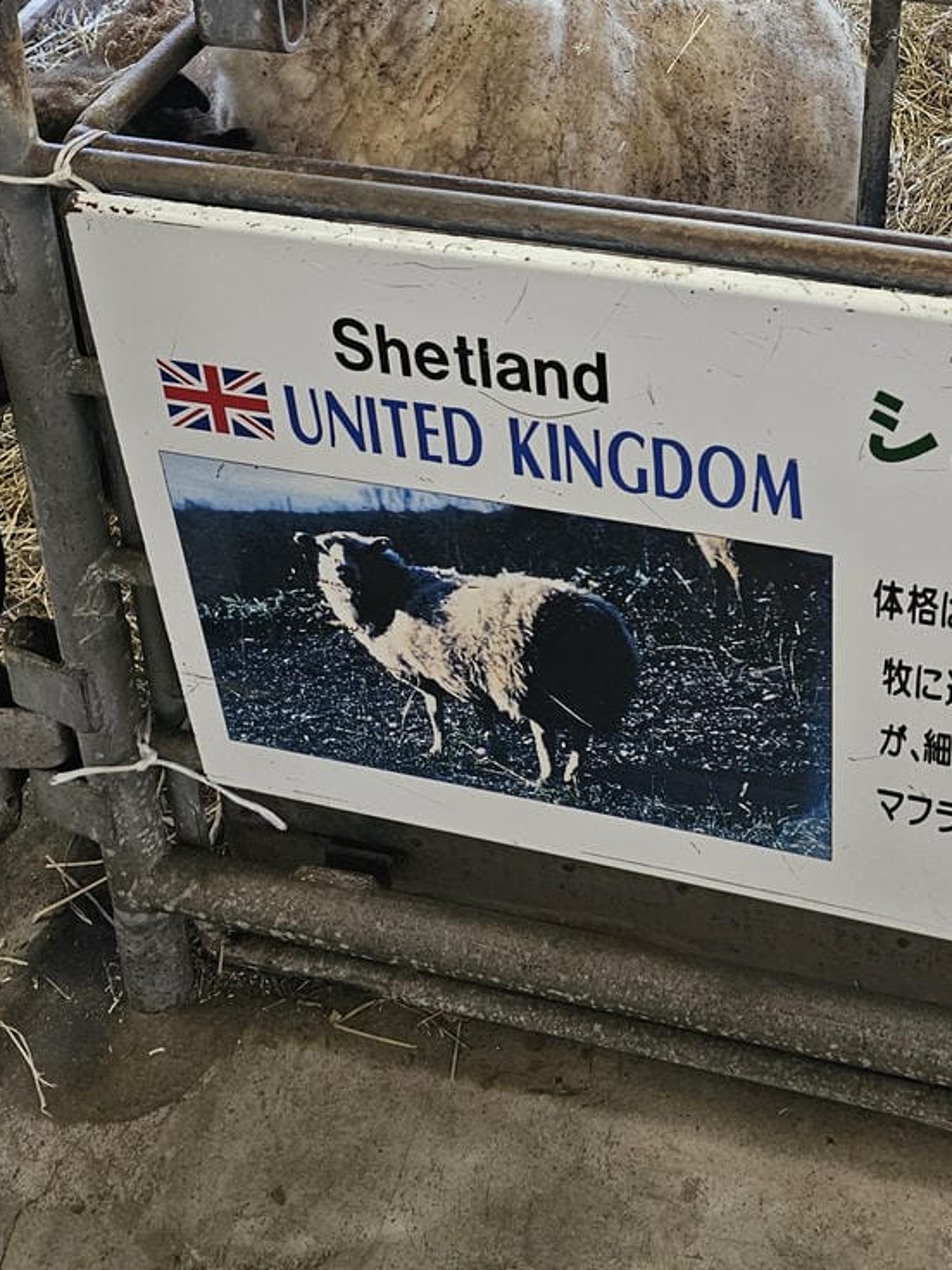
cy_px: 41
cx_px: 666
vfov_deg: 35.1
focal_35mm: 50
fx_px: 1833
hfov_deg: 28.8
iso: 200
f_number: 1.7
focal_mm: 6.3
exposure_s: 1/100
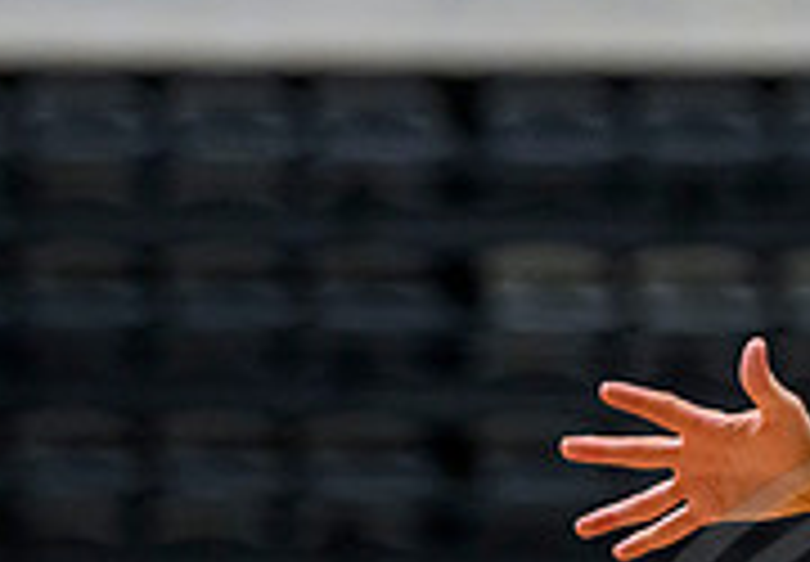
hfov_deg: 3.6
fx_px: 12854
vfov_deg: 2.5
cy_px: 670
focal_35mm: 564
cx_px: 667
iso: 6400
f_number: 3.2
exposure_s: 1/1000
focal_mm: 140
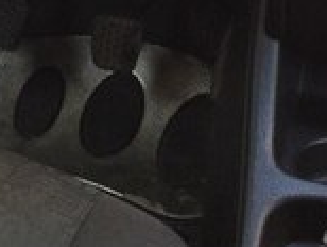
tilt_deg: -27.4
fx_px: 1334
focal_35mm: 141
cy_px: -90
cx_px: -291
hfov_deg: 12.6
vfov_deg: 10.3
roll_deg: +8.7
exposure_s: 1/20
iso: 64
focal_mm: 4.12
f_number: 2.4
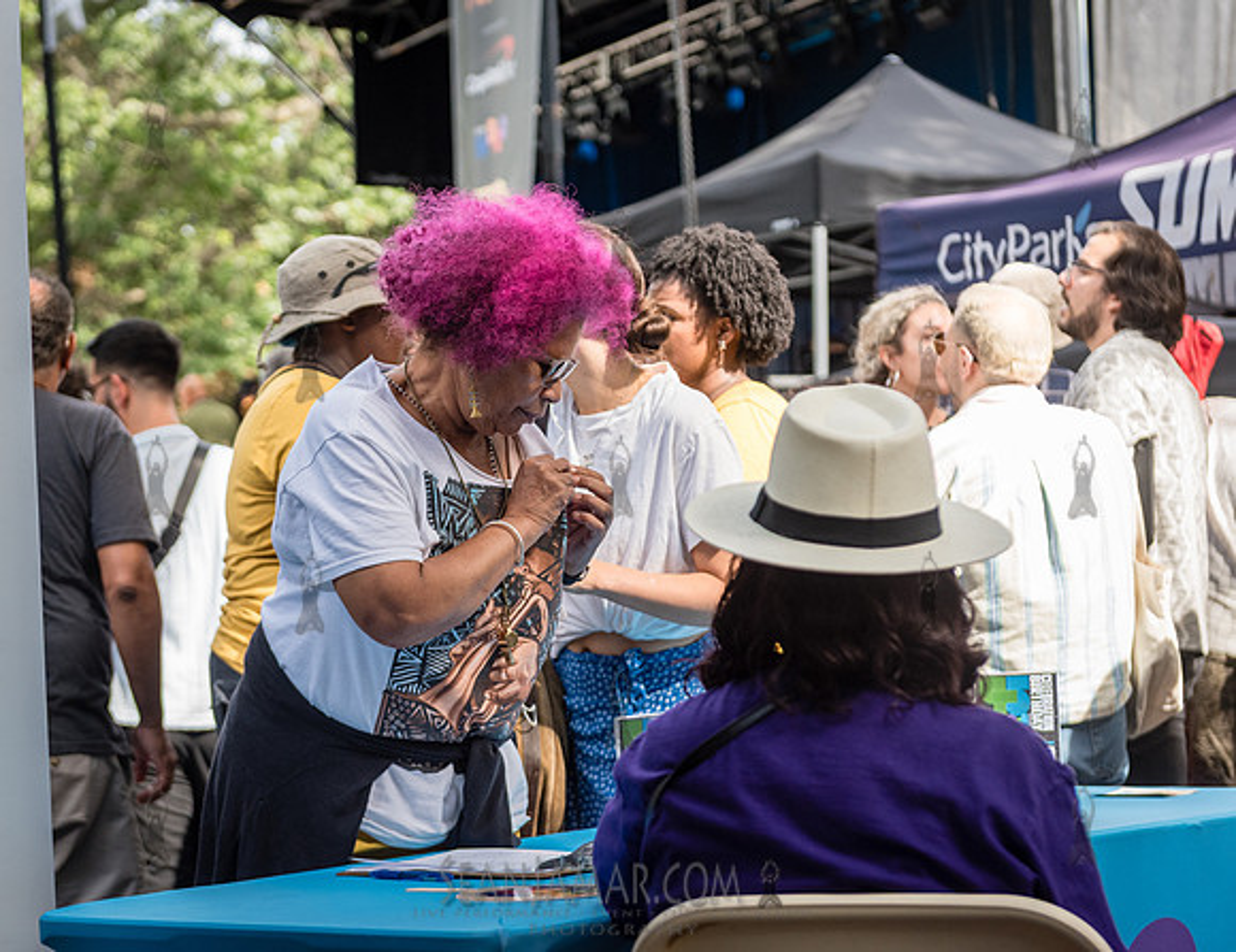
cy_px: 442
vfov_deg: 18.1
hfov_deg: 23.4
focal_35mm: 83
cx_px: 534
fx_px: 2984
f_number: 3.5
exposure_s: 1/1000
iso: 800
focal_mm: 70
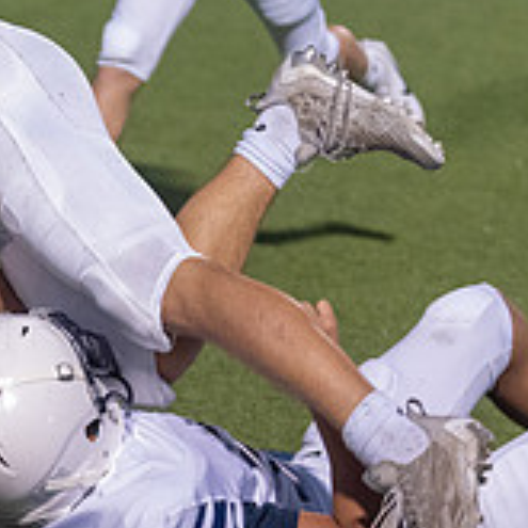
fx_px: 3969
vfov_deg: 7.6
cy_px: 302
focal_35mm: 230
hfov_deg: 7.6
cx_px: 3
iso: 5000
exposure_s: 1/1000
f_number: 2.8
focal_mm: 70
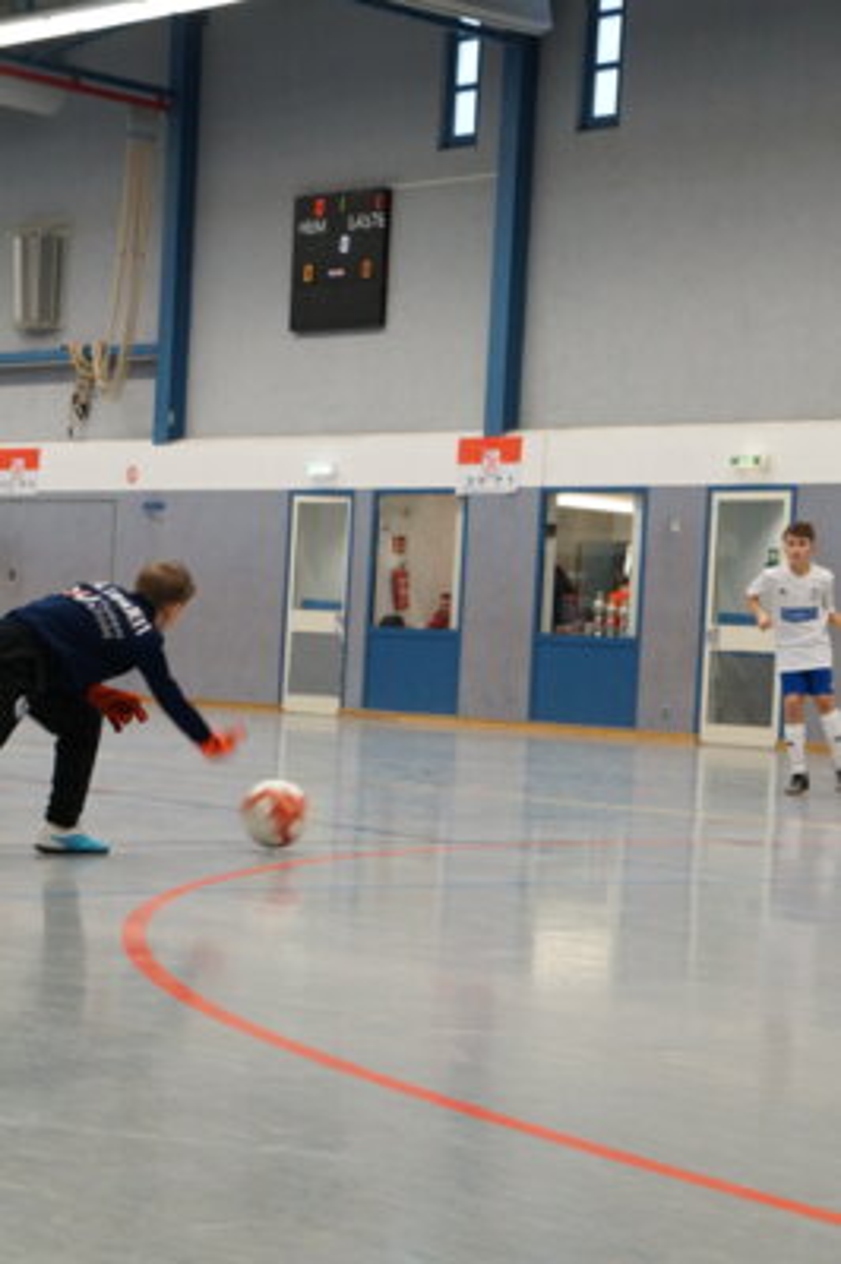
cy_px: 632
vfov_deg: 24.6
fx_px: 2896
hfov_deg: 16.5
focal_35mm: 82
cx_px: 420
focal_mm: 55
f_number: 7.1
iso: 2000
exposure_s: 1/100
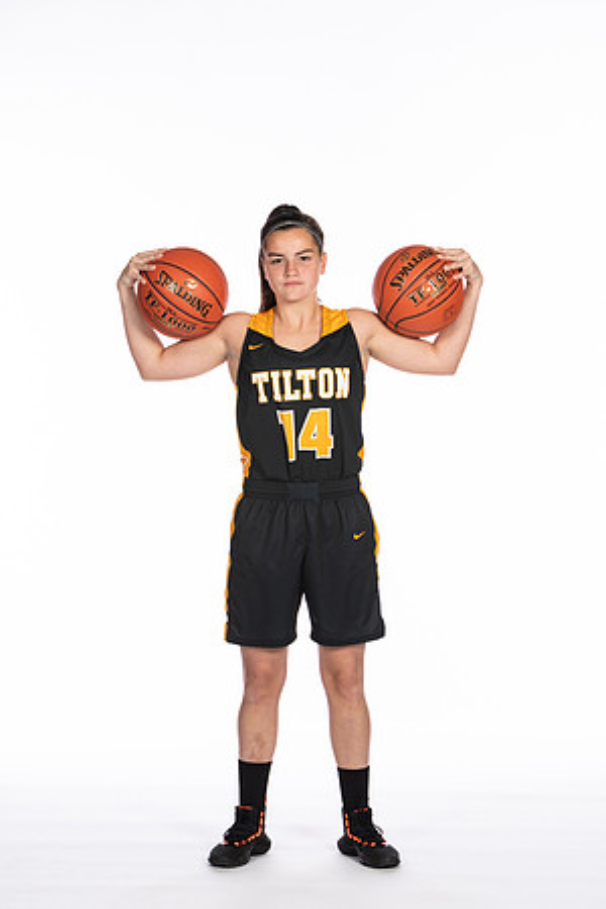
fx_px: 2651
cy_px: 454
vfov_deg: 19.5
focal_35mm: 105
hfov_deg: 13.0
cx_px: 303
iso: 100
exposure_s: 1/100
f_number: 5.6
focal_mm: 70
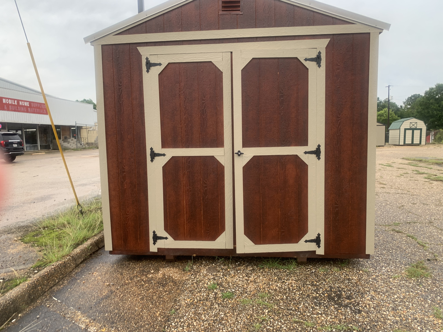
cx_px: 222
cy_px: 166
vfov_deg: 53.1
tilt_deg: -8.8
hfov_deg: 67.3
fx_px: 333
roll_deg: +3.1
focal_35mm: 26
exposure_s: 1/121
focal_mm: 4.25
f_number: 1.8
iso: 25
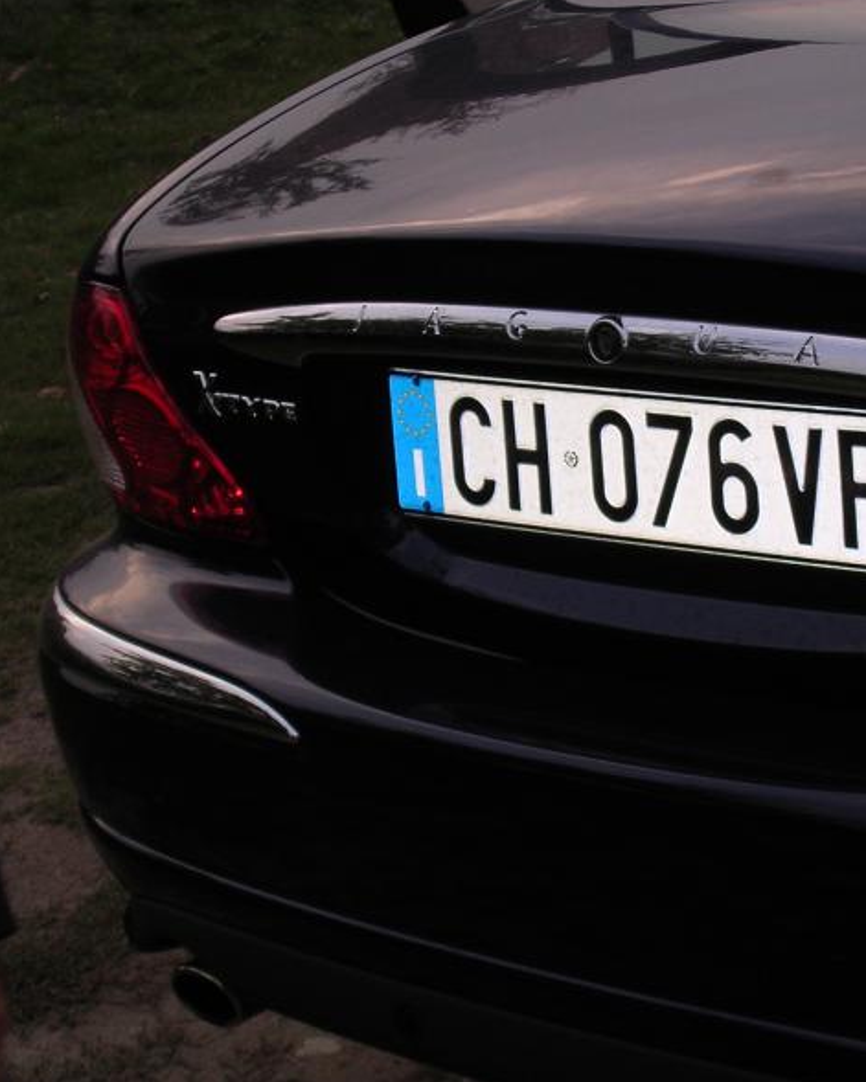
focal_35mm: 114
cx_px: 610
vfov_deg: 16.9
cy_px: 535
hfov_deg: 13.5
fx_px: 3653
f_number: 4.1
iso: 100
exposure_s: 1/60.1
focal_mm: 13
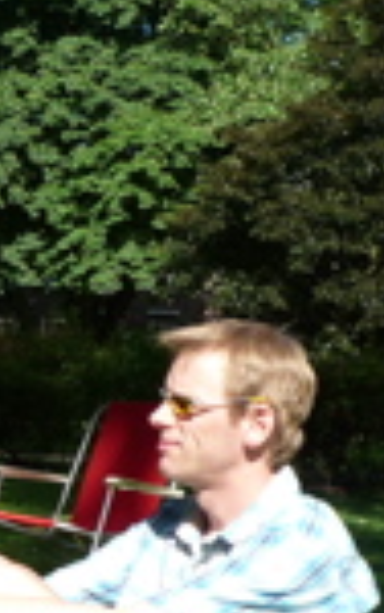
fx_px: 1253
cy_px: 511
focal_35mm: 75
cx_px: -149
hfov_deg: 16.3
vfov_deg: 26.8
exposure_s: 1/500
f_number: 3.5
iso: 100
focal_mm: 4.4
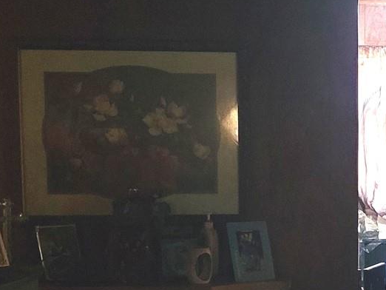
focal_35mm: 102
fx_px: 1138
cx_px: 452
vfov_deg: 14.4
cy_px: 263
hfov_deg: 18.3
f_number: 1.8
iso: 640
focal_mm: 5.4
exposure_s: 1/24
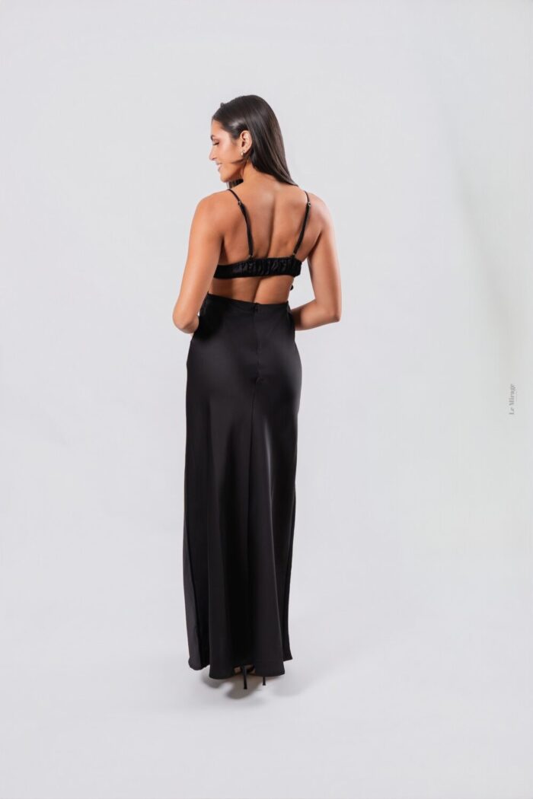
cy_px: 400
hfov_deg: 30.5
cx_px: 266
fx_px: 977
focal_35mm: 44
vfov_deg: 44.5
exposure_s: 1/320
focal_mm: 29.5
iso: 160
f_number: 2.8
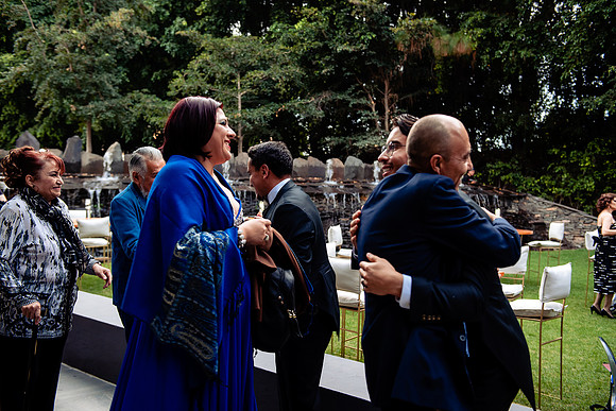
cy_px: 206
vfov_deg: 35.1
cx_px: 308
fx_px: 650
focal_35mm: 38
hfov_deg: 50.7
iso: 500
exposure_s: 1/125
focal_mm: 38
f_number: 3.5
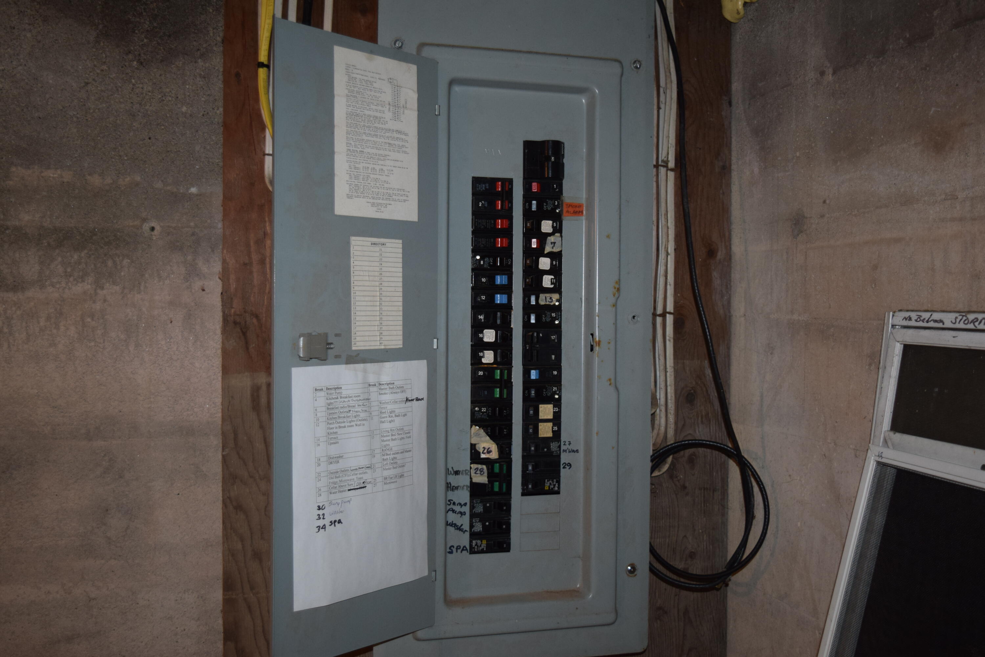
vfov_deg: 35.5
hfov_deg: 51.3
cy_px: 328
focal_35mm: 38
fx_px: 1026
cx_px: 492
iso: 800
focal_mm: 25
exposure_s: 1/60
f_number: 4
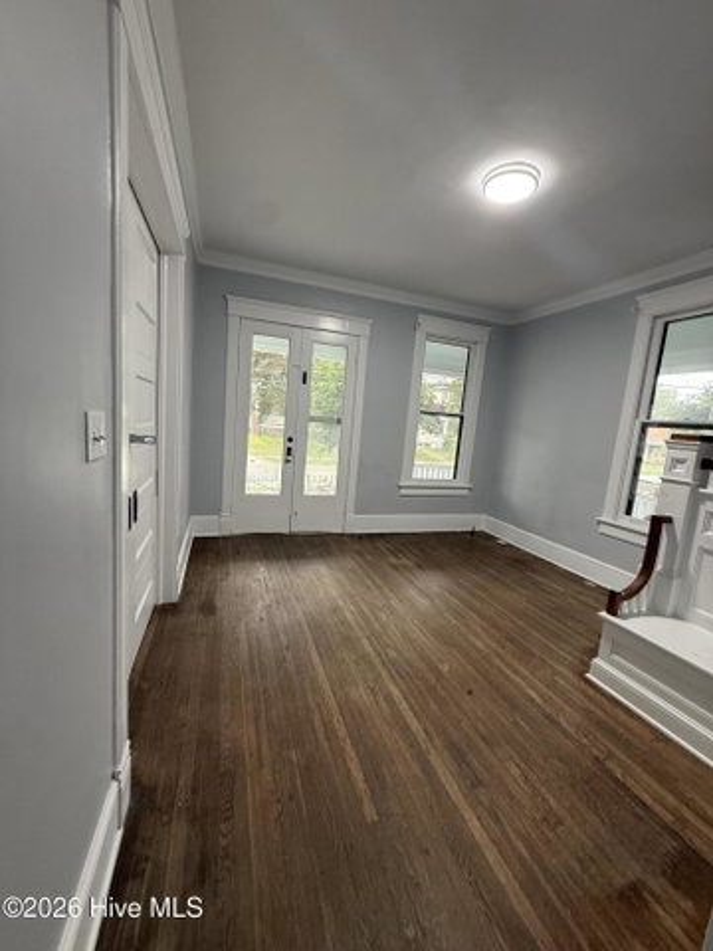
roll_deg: -5.7
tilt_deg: -6.3
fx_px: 384
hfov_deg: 85.7
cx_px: 356
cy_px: 476
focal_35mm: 14
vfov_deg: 102.1
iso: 320
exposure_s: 1/60
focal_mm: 2.22
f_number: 2.2
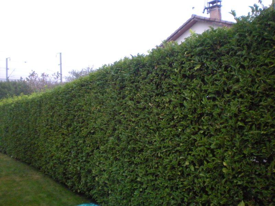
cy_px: 103
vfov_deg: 37.7
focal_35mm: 38
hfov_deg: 49.0
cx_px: 138
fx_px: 302
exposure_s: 1/136
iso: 509
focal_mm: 6.3
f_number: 3.1
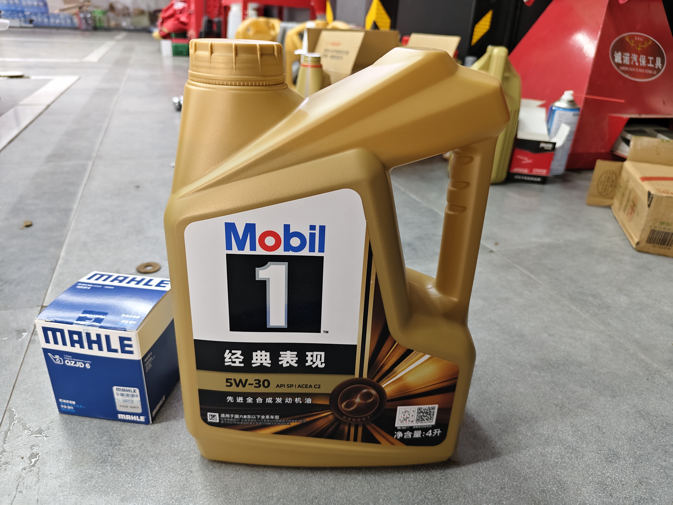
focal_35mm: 23
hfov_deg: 73.9
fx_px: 447
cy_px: 252
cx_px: 336
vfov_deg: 58.9
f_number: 1.88
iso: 339
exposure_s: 1/50
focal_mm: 5.56
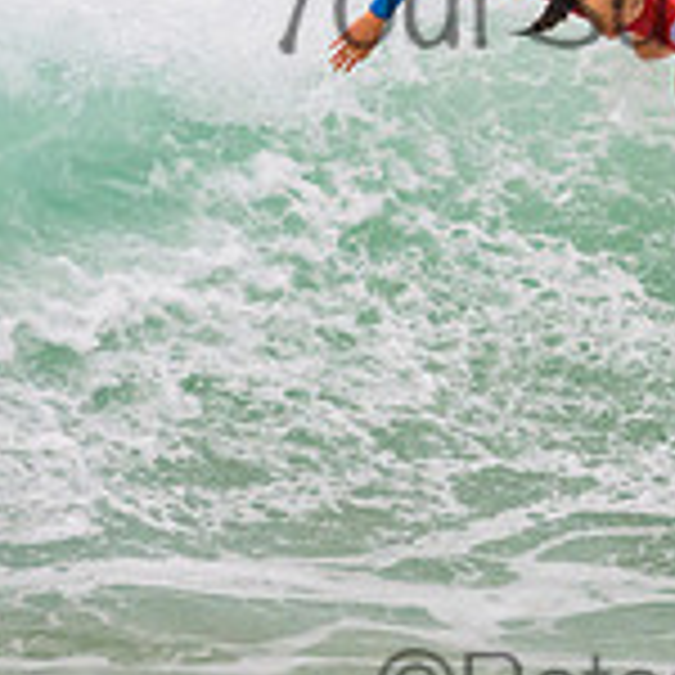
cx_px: 724
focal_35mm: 2622
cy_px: -56
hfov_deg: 0.7
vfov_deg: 0.7
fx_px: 57845
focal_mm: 800
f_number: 11
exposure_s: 1/2000
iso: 1600
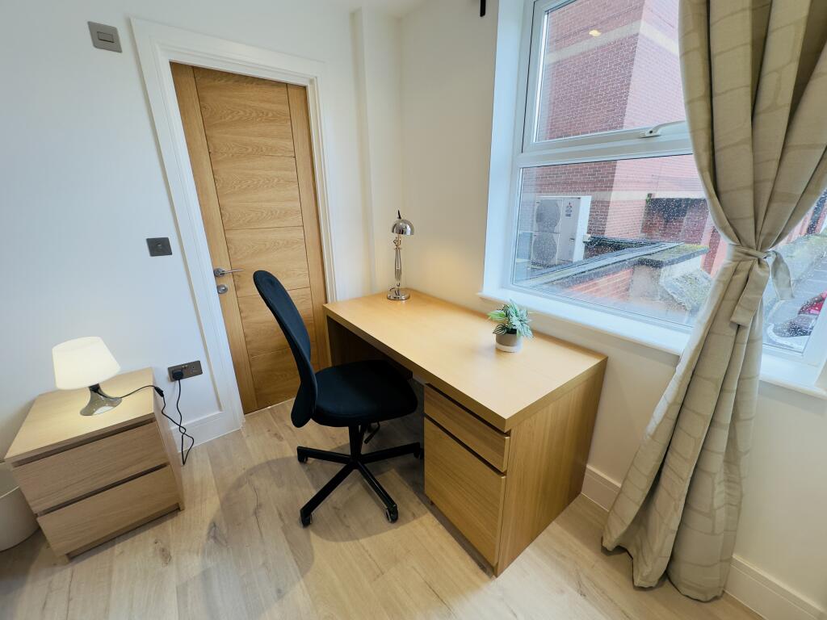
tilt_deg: -19.0
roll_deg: +0.5
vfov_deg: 85.7
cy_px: 310
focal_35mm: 14
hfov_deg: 102.1
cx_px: 414
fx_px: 334
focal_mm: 2.22
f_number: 2.2
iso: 64
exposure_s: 1/100
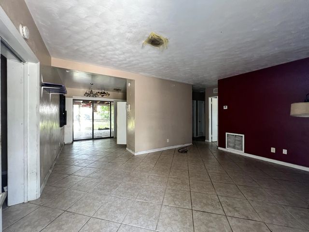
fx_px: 116
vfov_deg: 89.9
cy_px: 116
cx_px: 154
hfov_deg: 106.2
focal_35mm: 13
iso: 500
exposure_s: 1/60
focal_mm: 1.57
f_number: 1.8
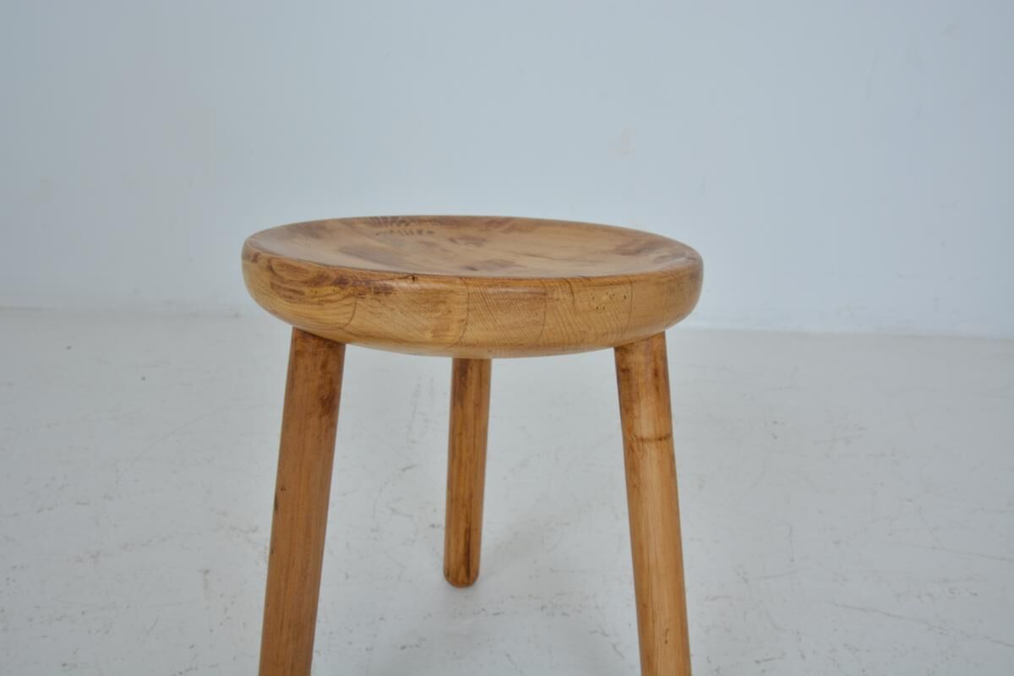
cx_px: 507
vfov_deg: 41.7
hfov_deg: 59.5
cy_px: 338
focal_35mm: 32
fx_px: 887
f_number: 9
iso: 320
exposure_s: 1/125
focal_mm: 21
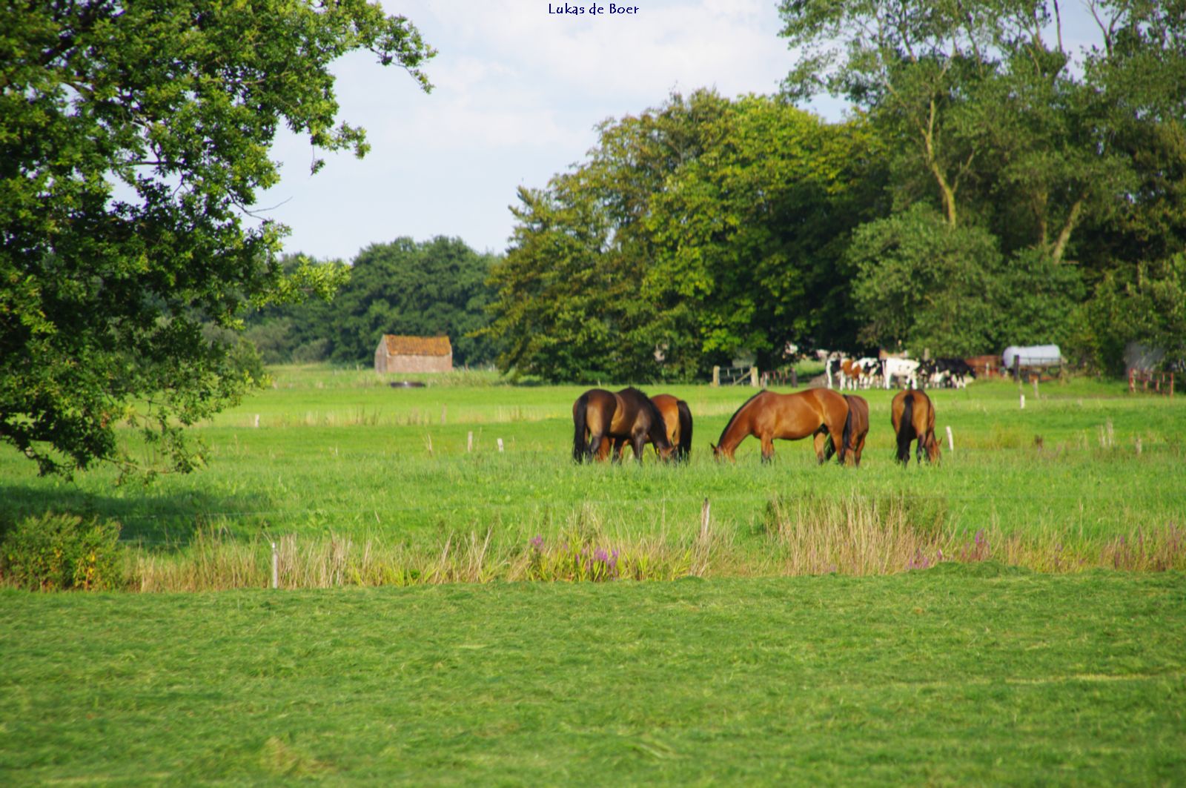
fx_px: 9872
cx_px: 593
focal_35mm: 300
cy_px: 394
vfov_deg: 4.6
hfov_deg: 6.9
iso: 100
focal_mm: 200
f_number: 6.7
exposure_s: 1/200
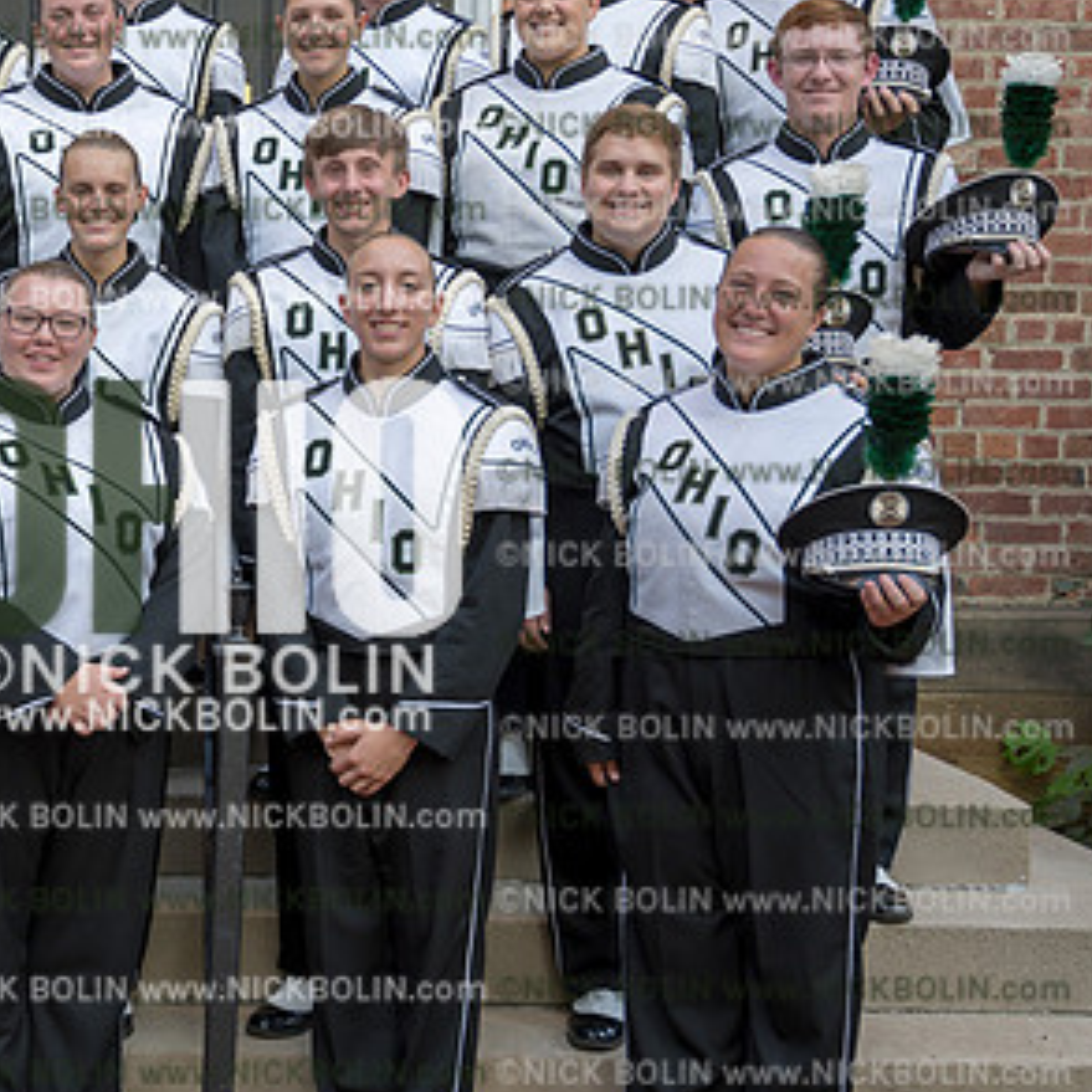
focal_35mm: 66
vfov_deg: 26.1
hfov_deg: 25.3
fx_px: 2356
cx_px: 109
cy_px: 510
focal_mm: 32
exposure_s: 1/100
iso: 125
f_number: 4
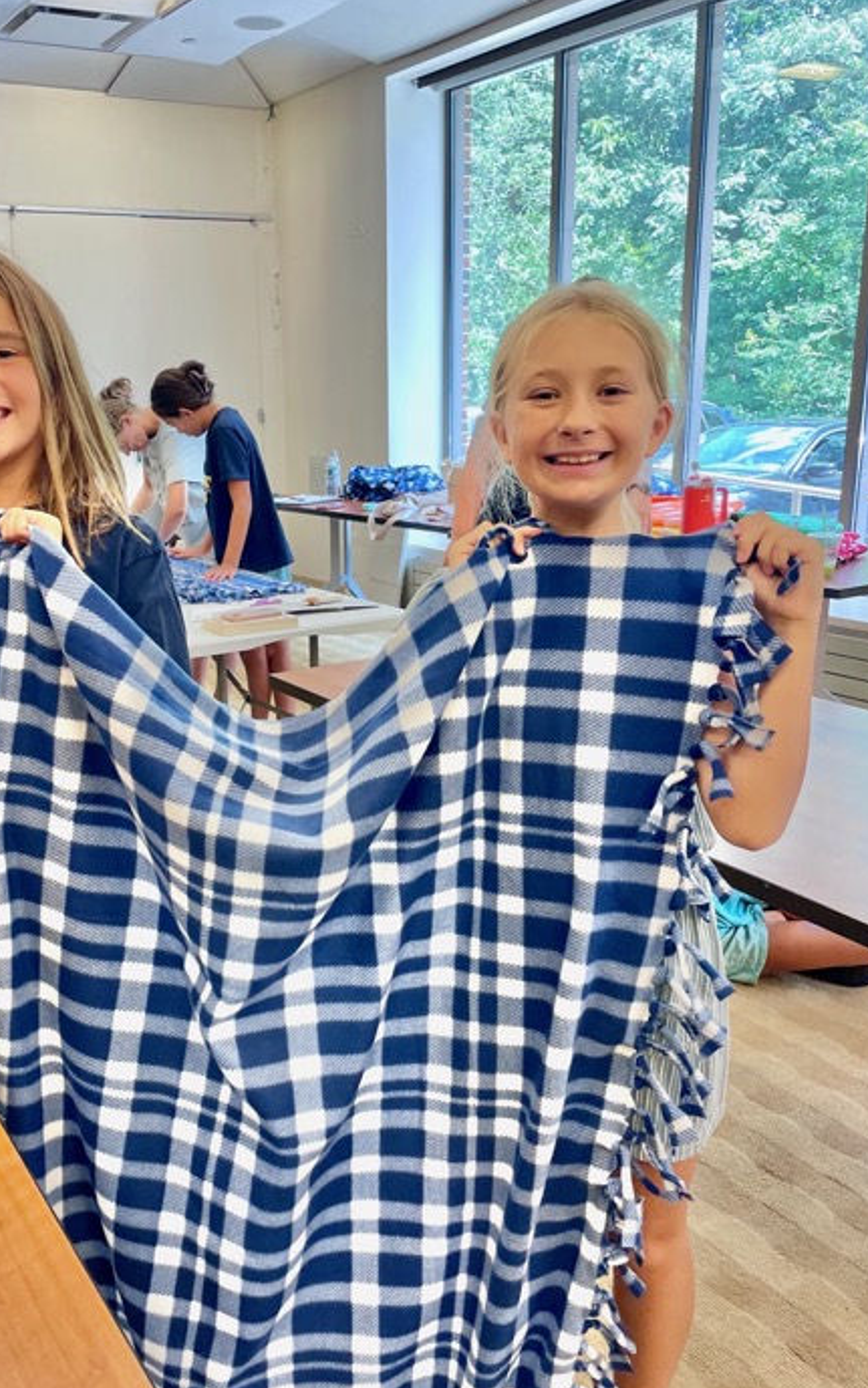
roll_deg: +2.2
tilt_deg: -15.6
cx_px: 306
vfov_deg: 59.6
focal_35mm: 32
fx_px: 1210
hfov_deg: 39.1
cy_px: 733
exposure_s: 1/120
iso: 80
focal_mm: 4.2
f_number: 1.6
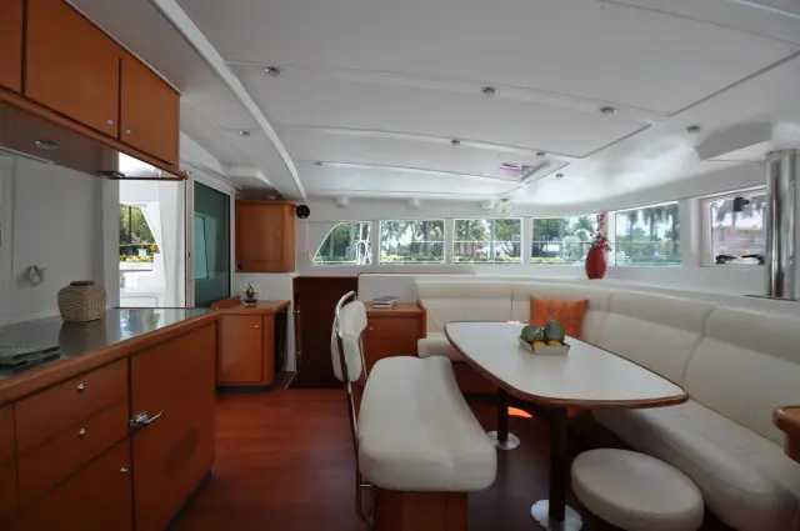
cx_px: 400
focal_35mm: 15
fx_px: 333
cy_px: 266
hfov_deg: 100.5
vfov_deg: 77.2
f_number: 3.5
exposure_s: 1/500
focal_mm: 10
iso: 200
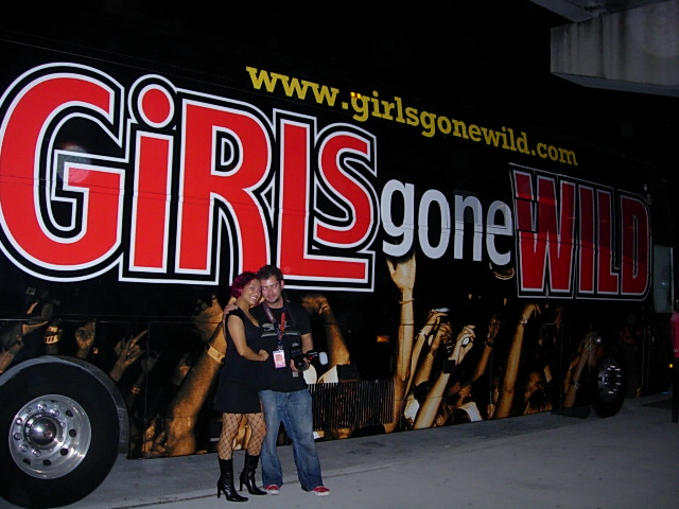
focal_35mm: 38
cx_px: 340
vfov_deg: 37.7
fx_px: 745
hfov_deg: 49.0
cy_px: 254
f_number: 2.8
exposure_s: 1/161
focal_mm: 7.8
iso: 200
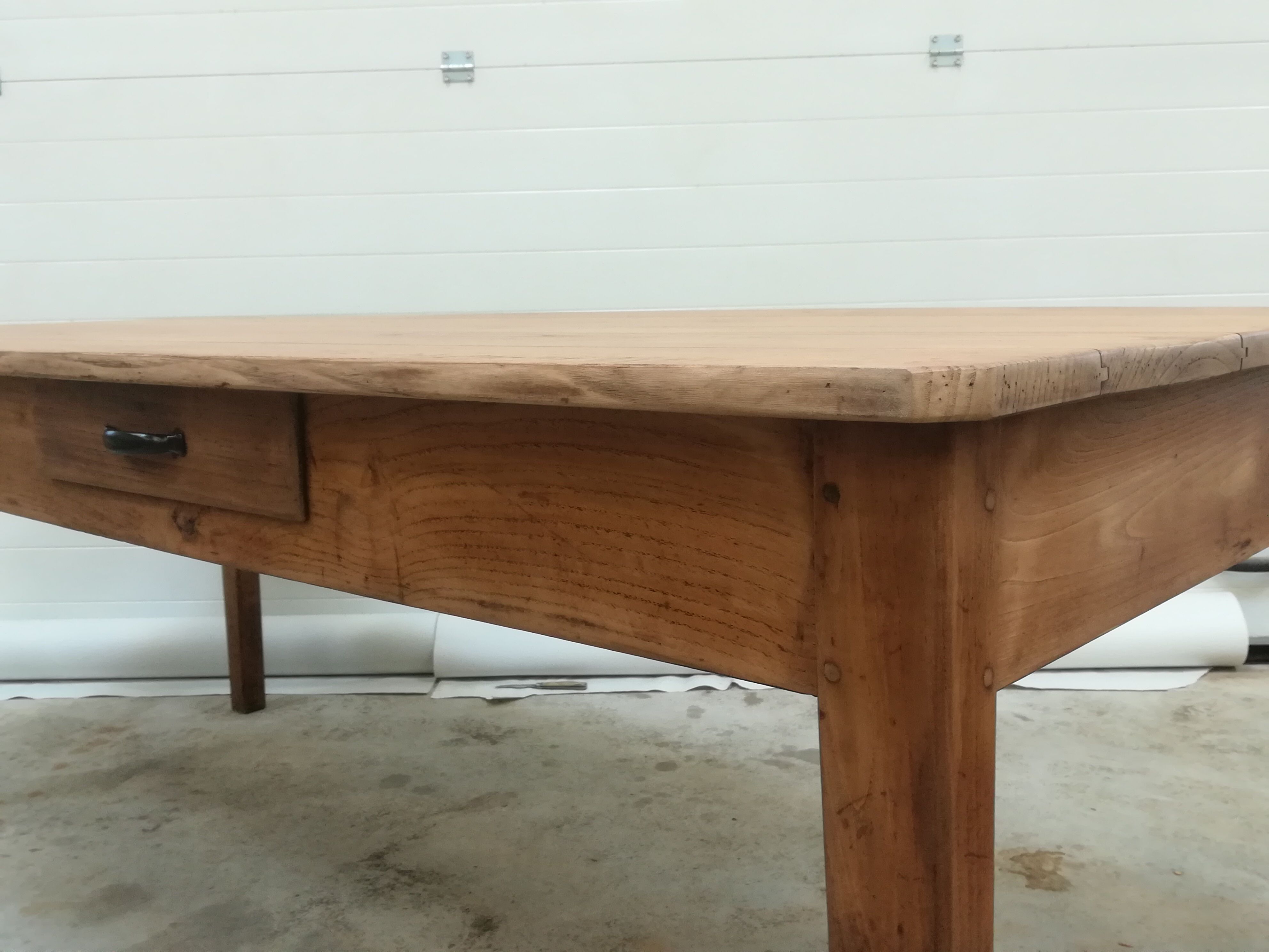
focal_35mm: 33
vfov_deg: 42.9
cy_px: 476
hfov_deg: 55.4
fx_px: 1210
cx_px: 634
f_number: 2.2
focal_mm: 3.83
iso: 200
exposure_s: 1/33.3
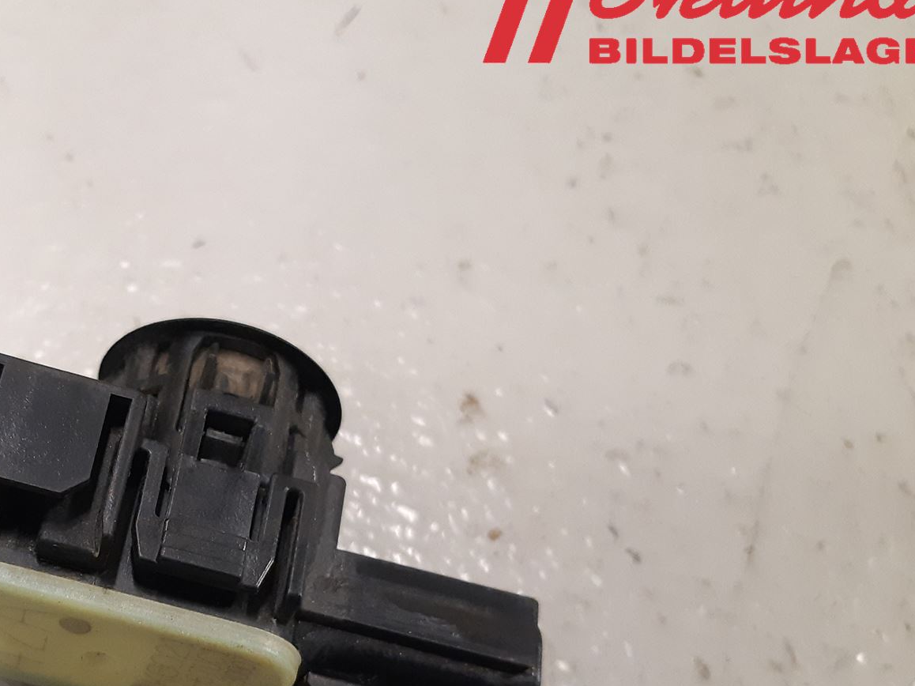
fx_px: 1216
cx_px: 159
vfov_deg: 30.8
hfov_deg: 39.3
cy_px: 537
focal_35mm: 46
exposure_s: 1/50
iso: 320
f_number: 1.7
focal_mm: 3.93
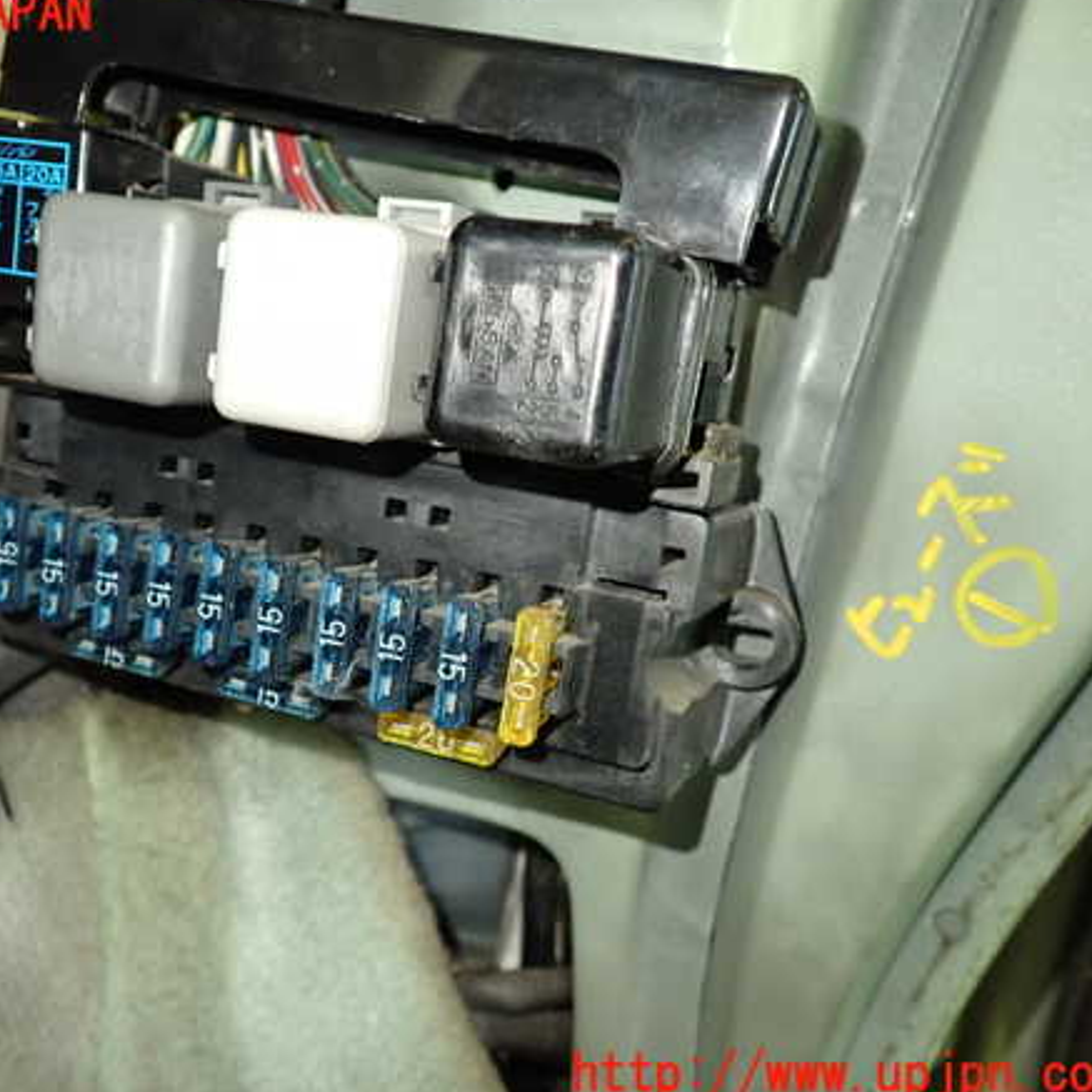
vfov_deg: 48.5
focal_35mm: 34
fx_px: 1213
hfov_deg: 47.8
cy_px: 545
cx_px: 387
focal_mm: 5.05
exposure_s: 1/30
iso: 500
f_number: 2.2
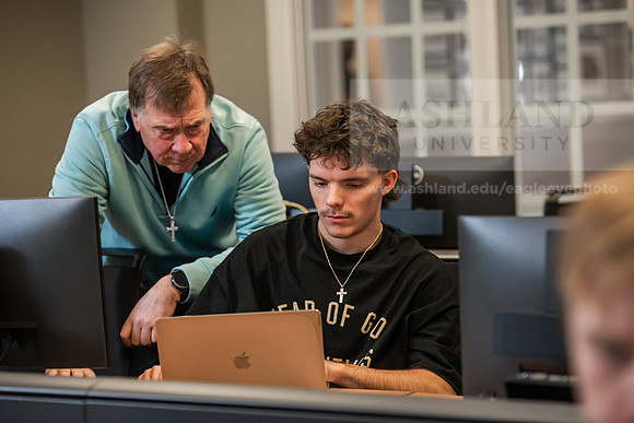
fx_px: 2043
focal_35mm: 116
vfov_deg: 11.8
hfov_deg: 17.6
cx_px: 317
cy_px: 212
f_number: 3.5
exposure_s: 1/125
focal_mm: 116
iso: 1000
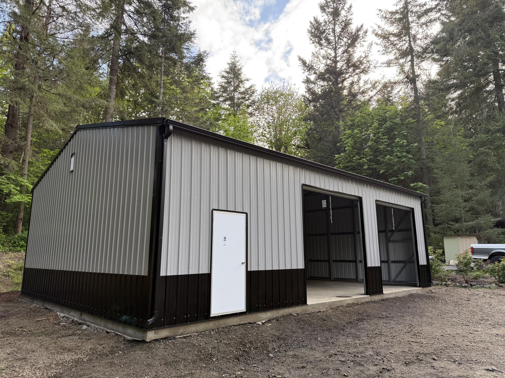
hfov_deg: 71.6
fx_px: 350
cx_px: 252
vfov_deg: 56.8
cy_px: 189
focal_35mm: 24
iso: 100
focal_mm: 6.76
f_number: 1.78
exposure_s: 1/459
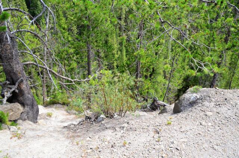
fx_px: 179
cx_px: 120
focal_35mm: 27
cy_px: 79
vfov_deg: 47.7
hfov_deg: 67.5
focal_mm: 18
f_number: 6.3
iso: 200
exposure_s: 1/160
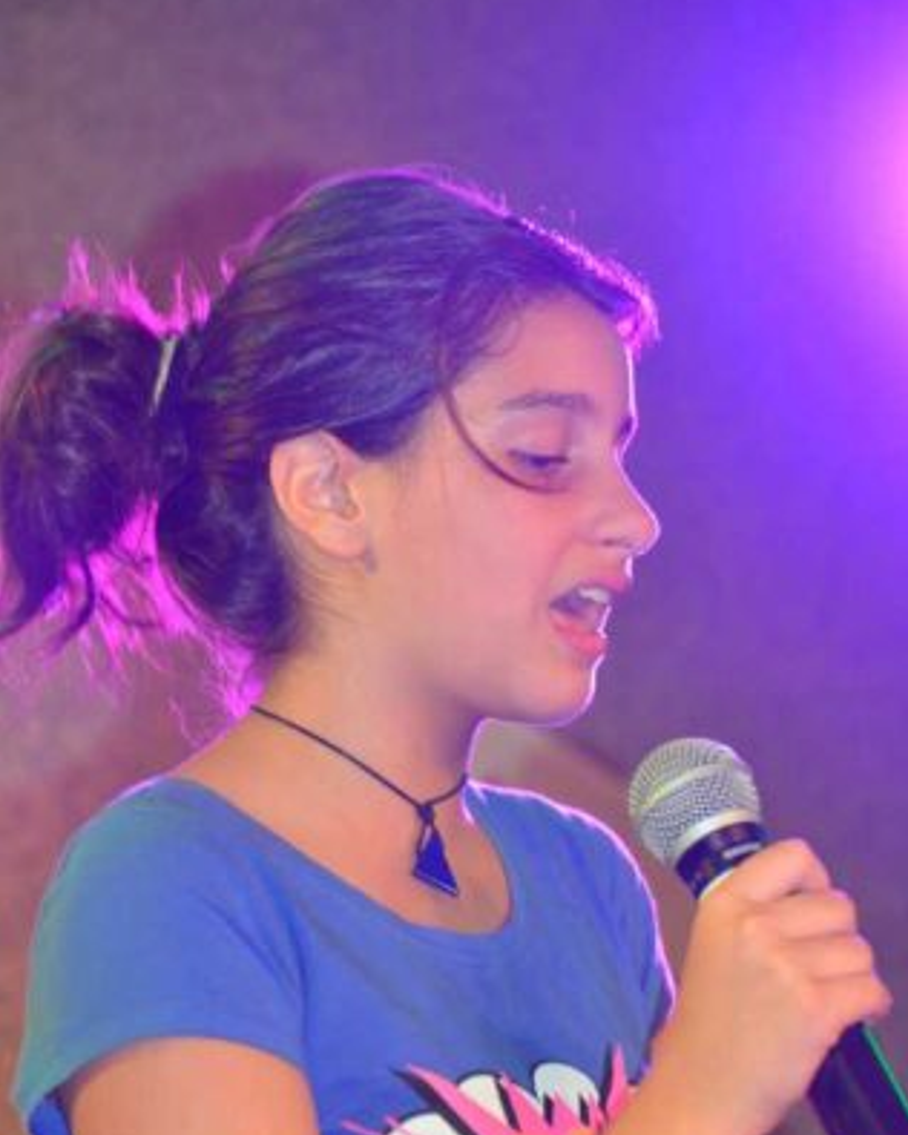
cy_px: 578
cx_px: 454
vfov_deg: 8.7
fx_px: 7457
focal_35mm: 222
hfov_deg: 7.0
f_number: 5.6
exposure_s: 1/60
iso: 800
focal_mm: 130
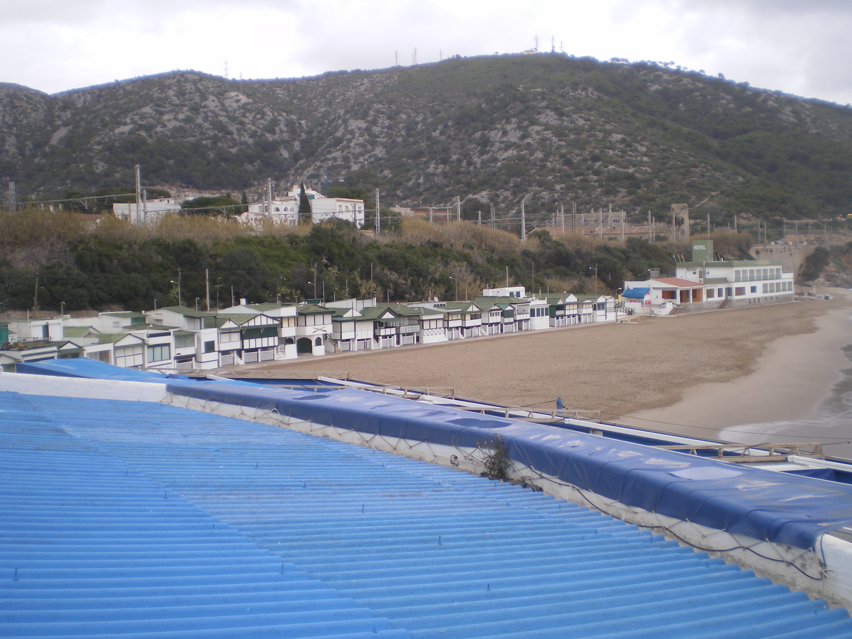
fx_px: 935
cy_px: 320
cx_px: 426
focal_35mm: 38
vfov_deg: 37.7
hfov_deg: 49.0
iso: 64
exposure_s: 1/80
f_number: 3.1
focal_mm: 6.3
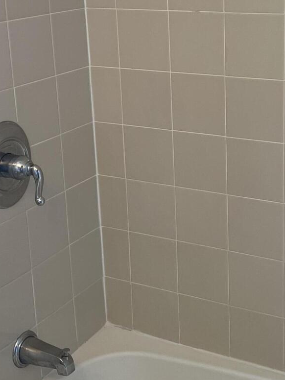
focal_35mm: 67
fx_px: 735
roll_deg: +1.1
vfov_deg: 28.8
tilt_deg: -14.7
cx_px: 204
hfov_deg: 21.8
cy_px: 129
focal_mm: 5.7
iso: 125
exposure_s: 1/120
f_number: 1.5
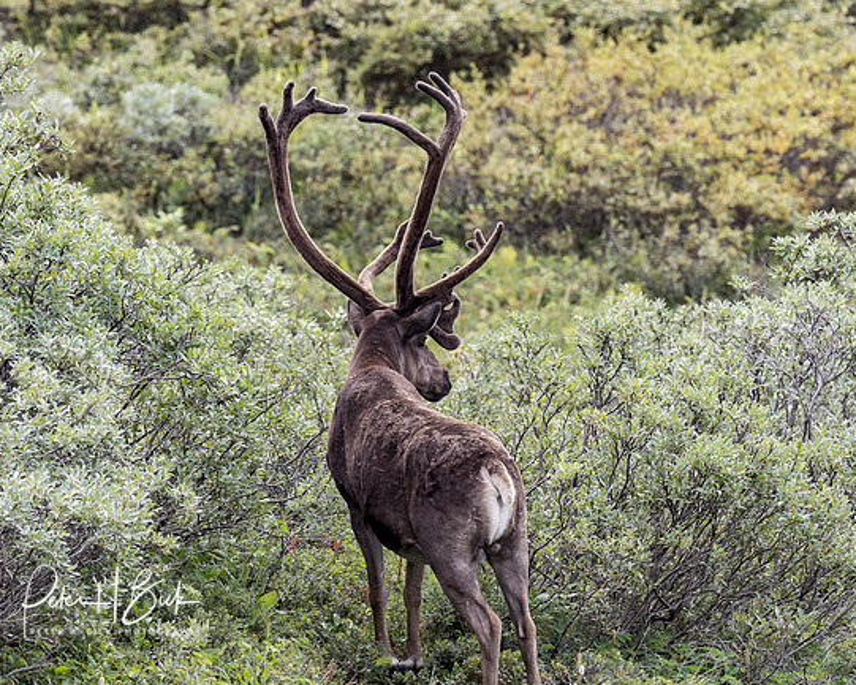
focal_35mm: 629
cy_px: 342
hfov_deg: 3.1
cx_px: 434
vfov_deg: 2.5
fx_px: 15938
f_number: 5
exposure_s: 1/250
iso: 500
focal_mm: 300
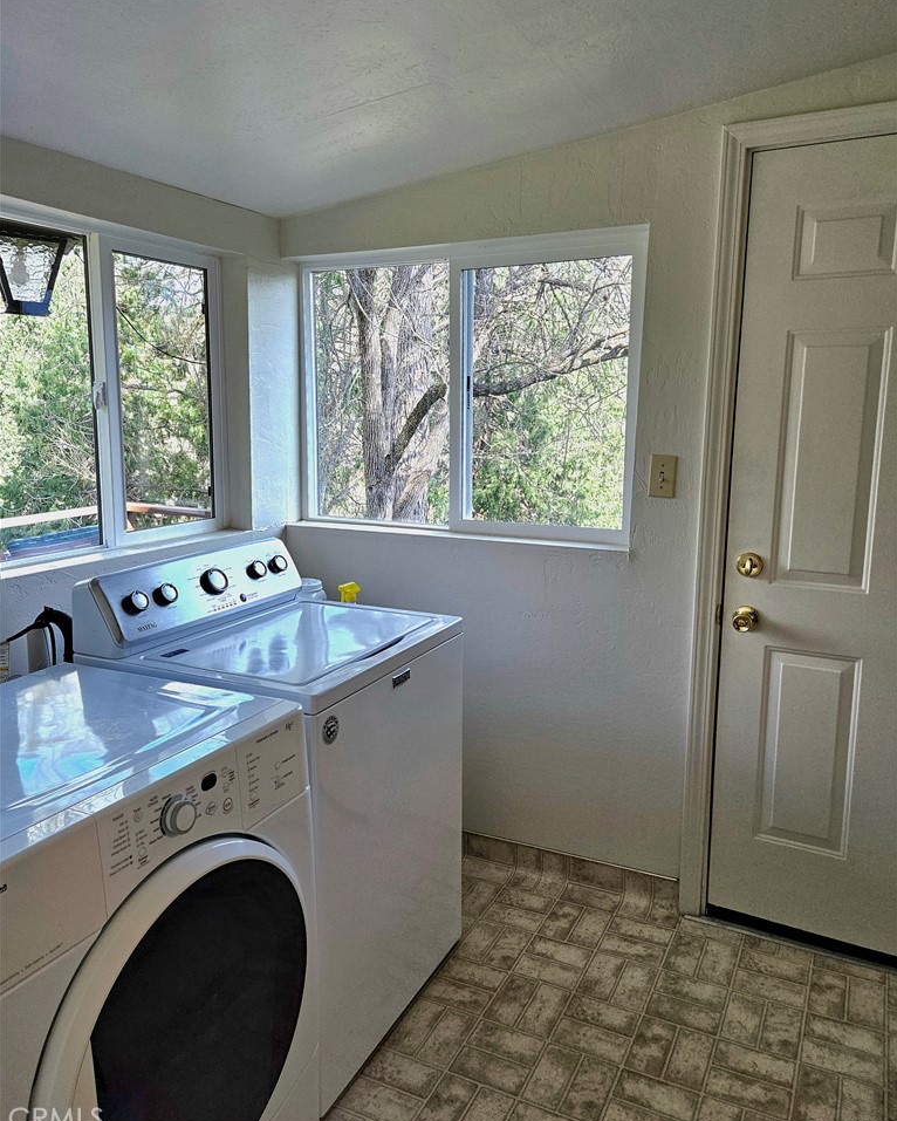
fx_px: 796
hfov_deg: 58.8
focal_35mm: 24
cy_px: 536
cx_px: 448
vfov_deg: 70.2
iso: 250
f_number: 1.8
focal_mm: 5.4
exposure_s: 1/370
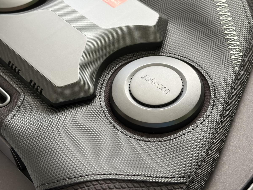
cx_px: 126
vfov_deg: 28.0
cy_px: 95
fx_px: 380
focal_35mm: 52
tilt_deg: -52.7
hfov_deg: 36.8
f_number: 1.6
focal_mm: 5.96
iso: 125
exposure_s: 1/60
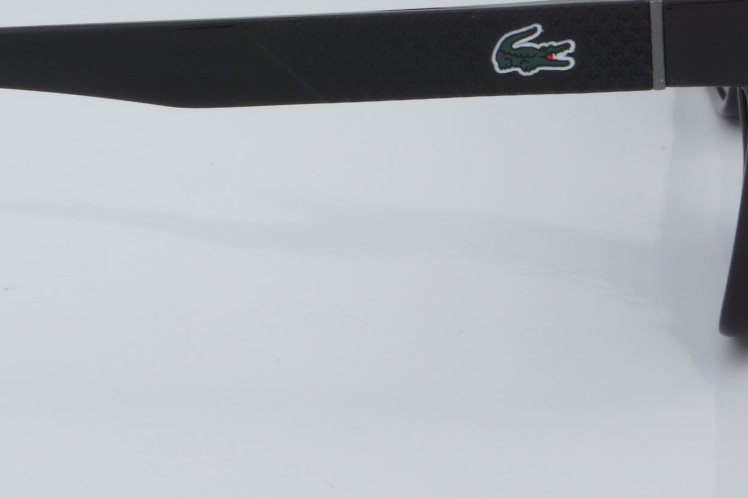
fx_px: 3158
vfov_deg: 9.0
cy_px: 59
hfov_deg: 13.4
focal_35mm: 152
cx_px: 118
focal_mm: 50
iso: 100
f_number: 32
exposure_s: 1/4
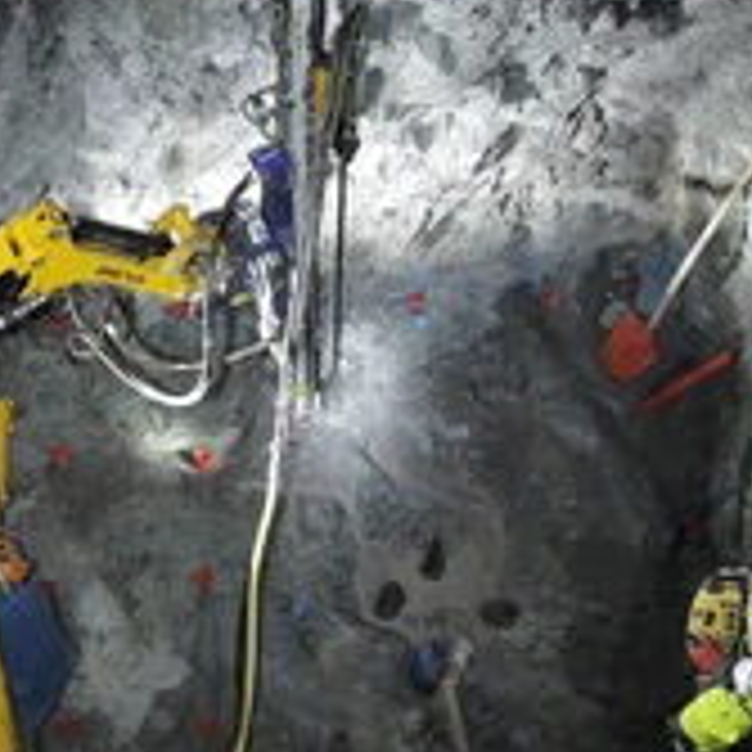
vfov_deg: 29.1
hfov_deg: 28.8
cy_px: 358
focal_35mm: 59
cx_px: 218
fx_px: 1450
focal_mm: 5.1
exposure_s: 1/25
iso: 800
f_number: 2.8
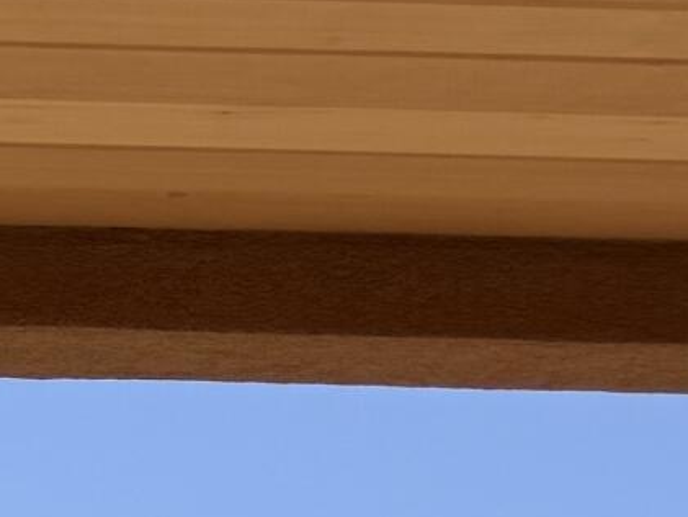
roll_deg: +0.1
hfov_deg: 9.8
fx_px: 3400
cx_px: -1105
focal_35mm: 171
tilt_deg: -1.0
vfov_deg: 7.7
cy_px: 1453
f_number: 1.78
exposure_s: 1/6173
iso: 80
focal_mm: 6.76
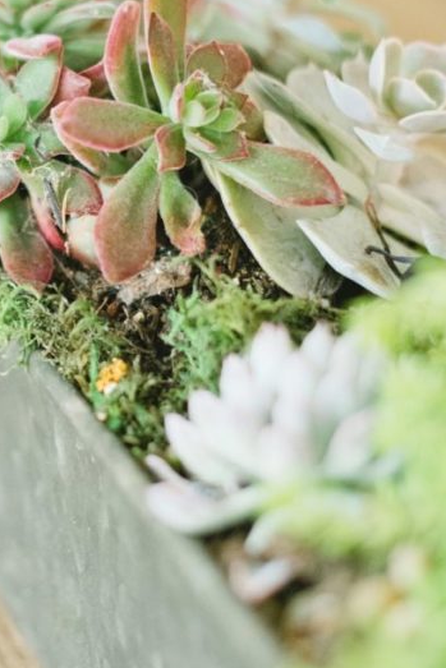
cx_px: 37
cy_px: 227
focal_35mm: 110
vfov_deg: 18.5
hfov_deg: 12.4
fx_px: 2043
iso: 4000
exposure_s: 1/100
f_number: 2
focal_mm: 50
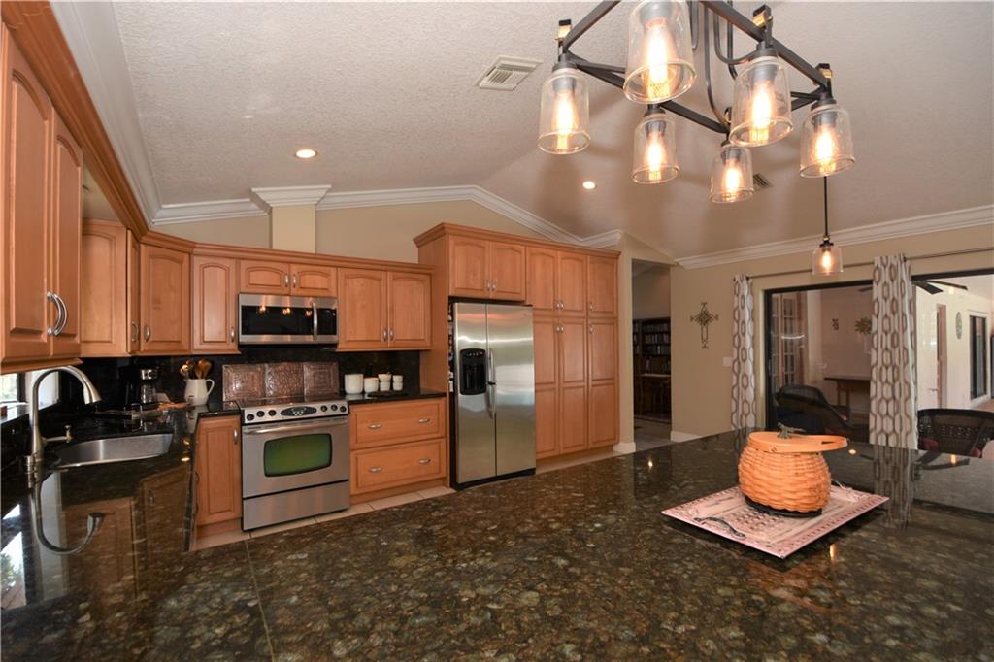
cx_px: 497
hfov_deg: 100.4
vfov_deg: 77.3
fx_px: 414
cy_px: 331
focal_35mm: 15
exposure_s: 1/60
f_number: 5
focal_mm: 10
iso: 200
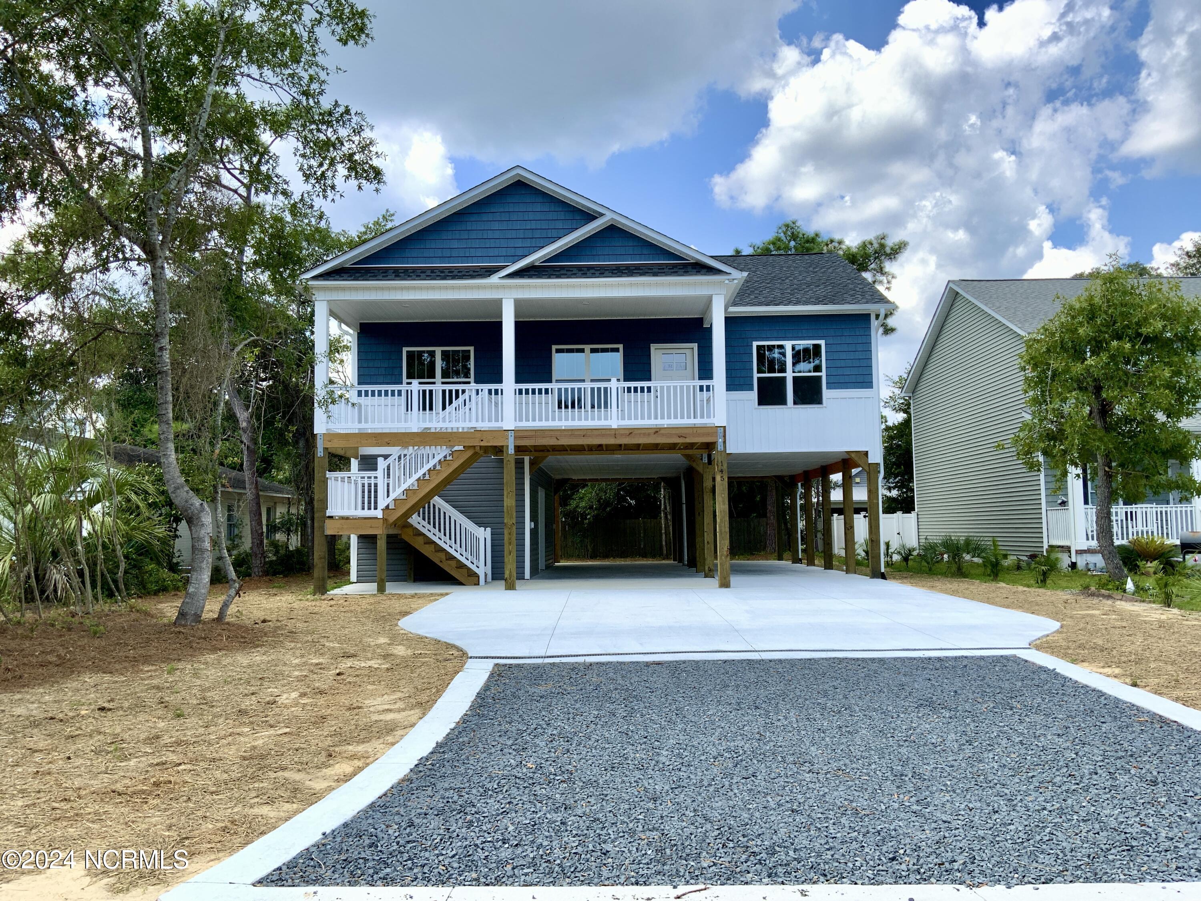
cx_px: 600
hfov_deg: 61.7
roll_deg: +0.7
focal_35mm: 29
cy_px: 450
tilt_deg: +5.6
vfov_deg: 48.2
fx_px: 1006
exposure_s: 1/912
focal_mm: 3
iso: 16
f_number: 1.8
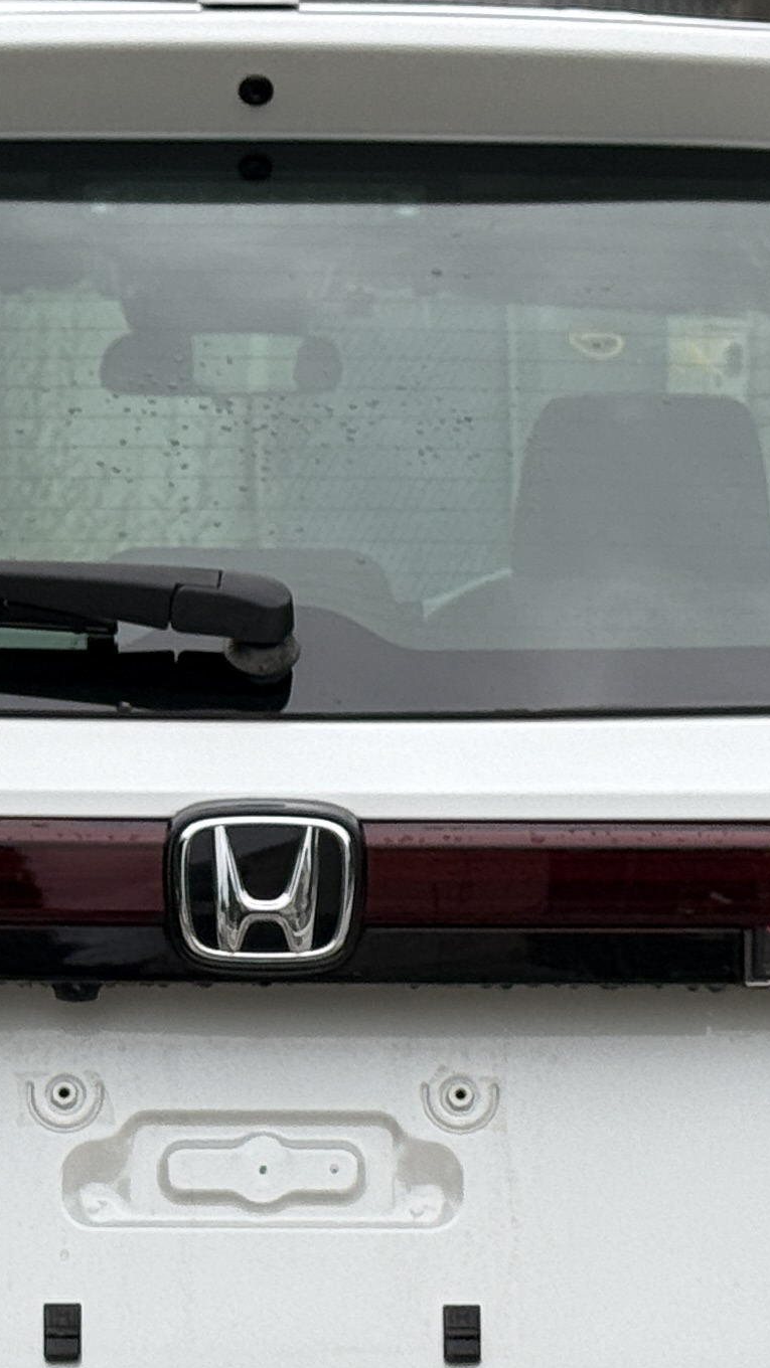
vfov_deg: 13.8
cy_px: 1161
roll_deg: +0.5
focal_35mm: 155
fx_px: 5626
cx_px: 267
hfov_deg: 7.8
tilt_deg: -8.1
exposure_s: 1/778
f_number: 1.78
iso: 64
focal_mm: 6.76
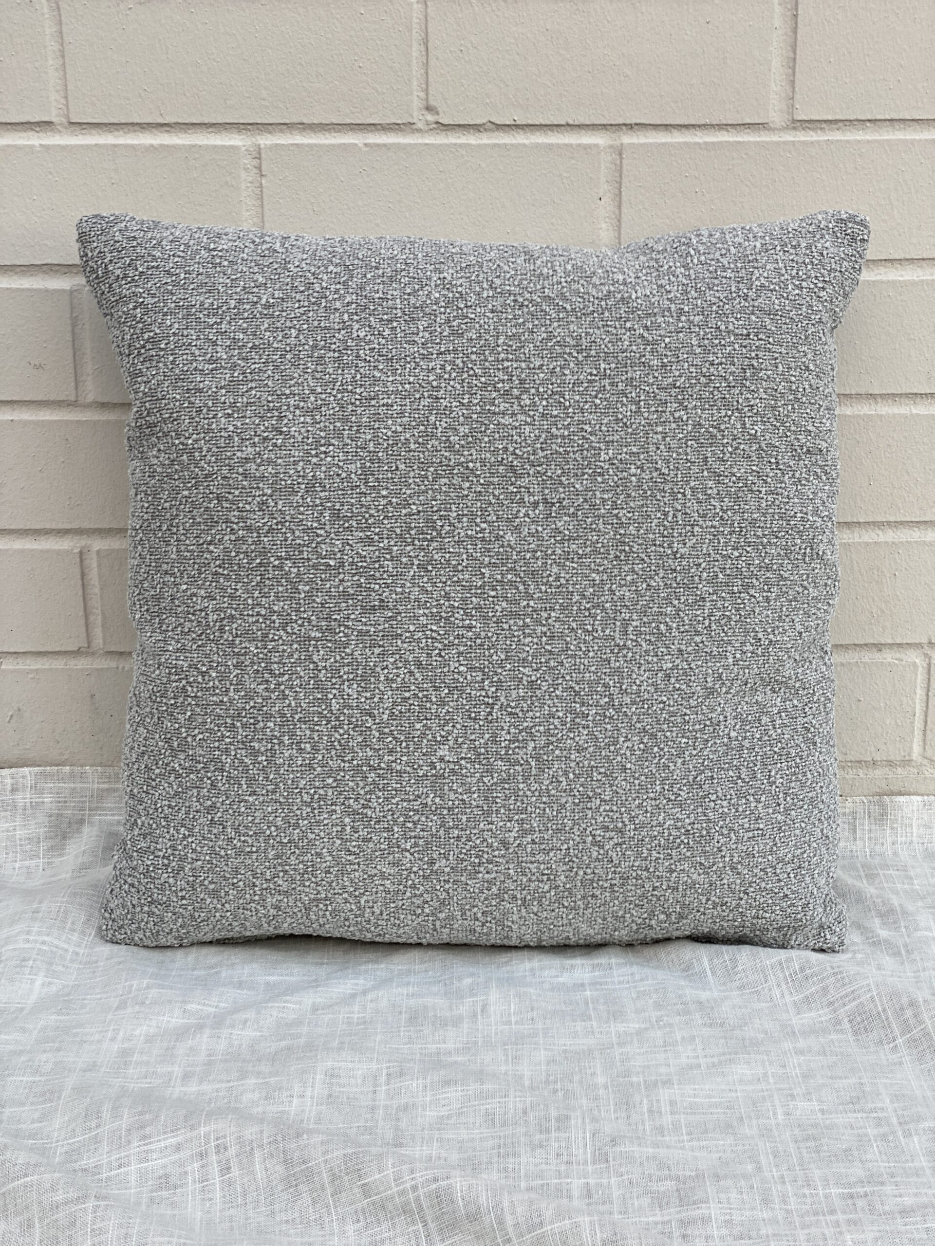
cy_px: 623
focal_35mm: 52
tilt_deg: -17.4
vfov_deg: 36.8
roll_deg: -0.7
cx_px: 468
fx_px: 1873
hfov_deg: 28.0
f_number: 2
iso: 32
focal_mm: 6
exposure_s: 1/122
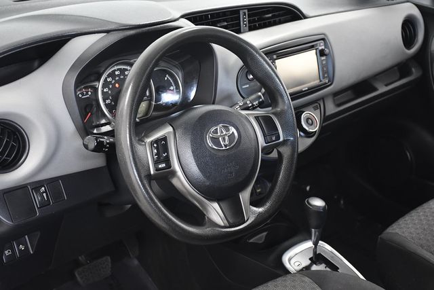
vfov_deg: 26.0
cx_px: 217
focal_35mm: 52
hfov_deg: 38.2
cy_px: 145
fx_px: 627
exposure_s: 1/160
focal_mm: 35
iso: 2500
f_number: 4.2
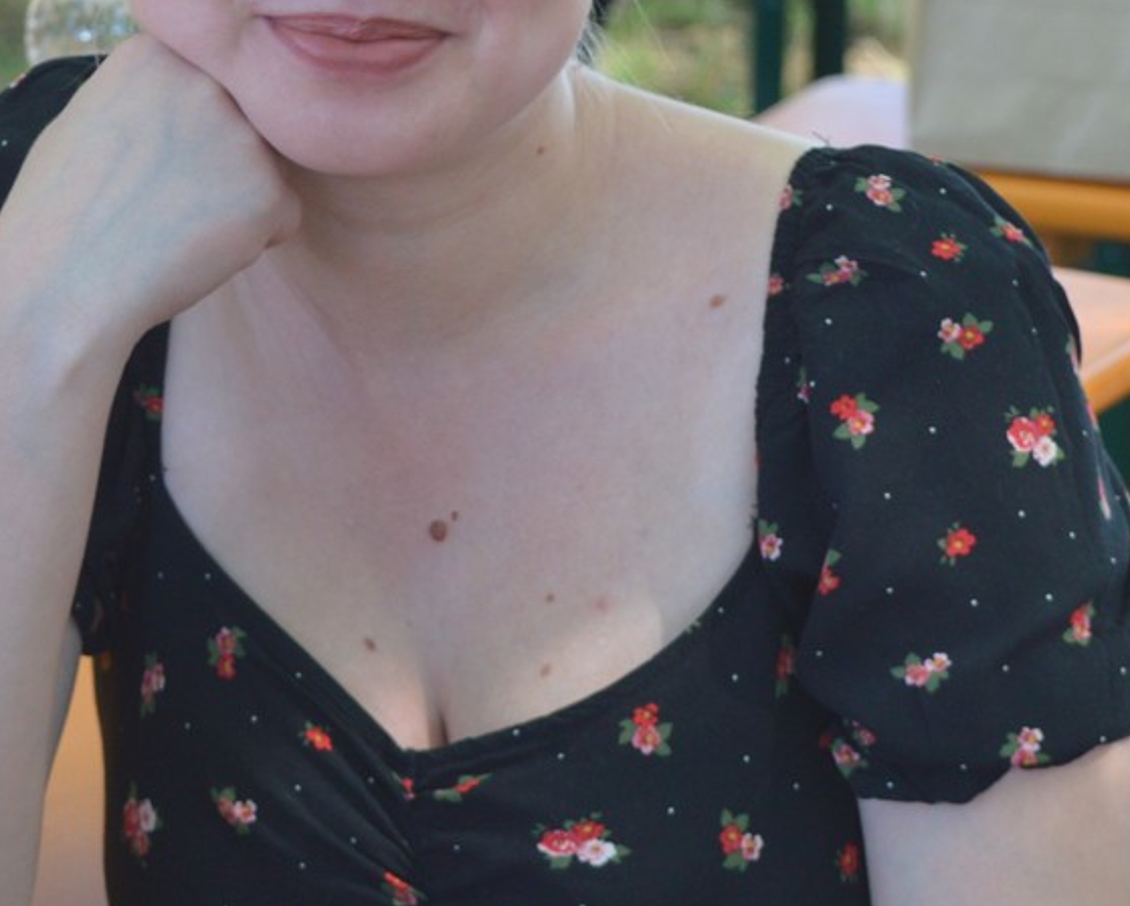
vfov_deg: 7.9
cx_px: 714
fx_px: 6560
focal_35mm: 196
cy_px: 275
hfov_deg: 9.8
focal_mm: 48
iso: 400
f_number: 5.3
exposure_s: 1/100
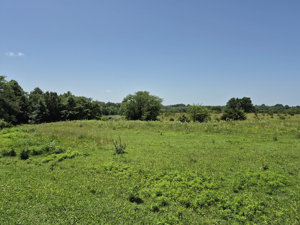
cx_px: 150
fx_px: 199
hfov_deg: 73.9
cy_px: 112
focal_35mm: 23
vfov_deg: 58.9
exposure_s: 1/2672
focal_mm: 5.4
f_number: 1.8
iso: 25
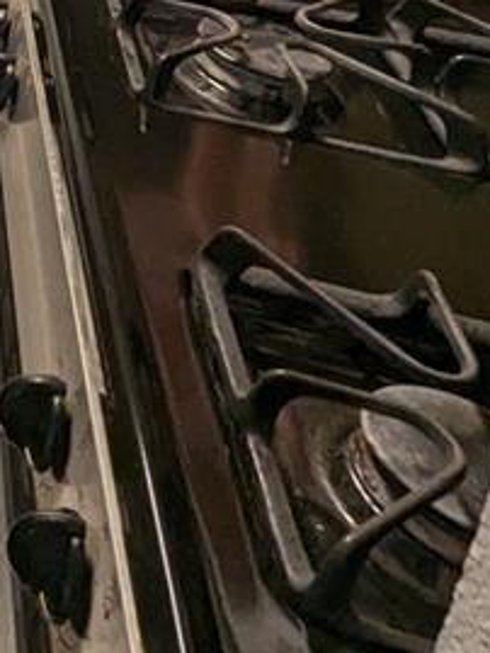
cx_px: -498
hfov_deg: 17.6
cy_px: -333
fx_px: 1094
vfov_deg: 25.1
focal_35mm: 58
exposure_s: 1/60
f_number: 2.2
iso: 123
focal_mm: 1.95
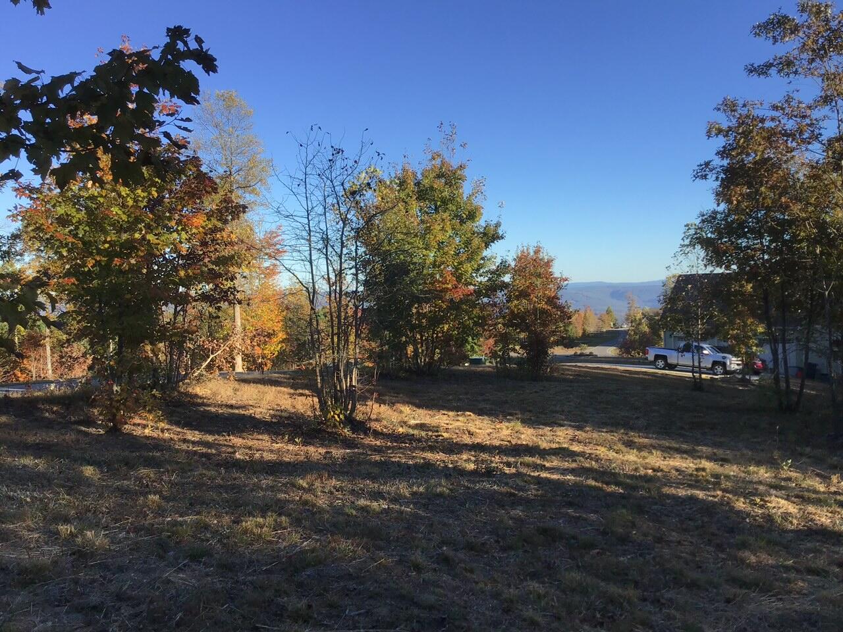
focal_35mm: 31
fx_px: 755
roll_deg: +1.1
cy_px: 316
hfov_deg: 58.4
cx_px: 422
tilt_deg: -2.0
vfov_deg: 45.4
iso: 25
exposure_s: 1/578
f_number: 2.4
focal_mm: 3.3
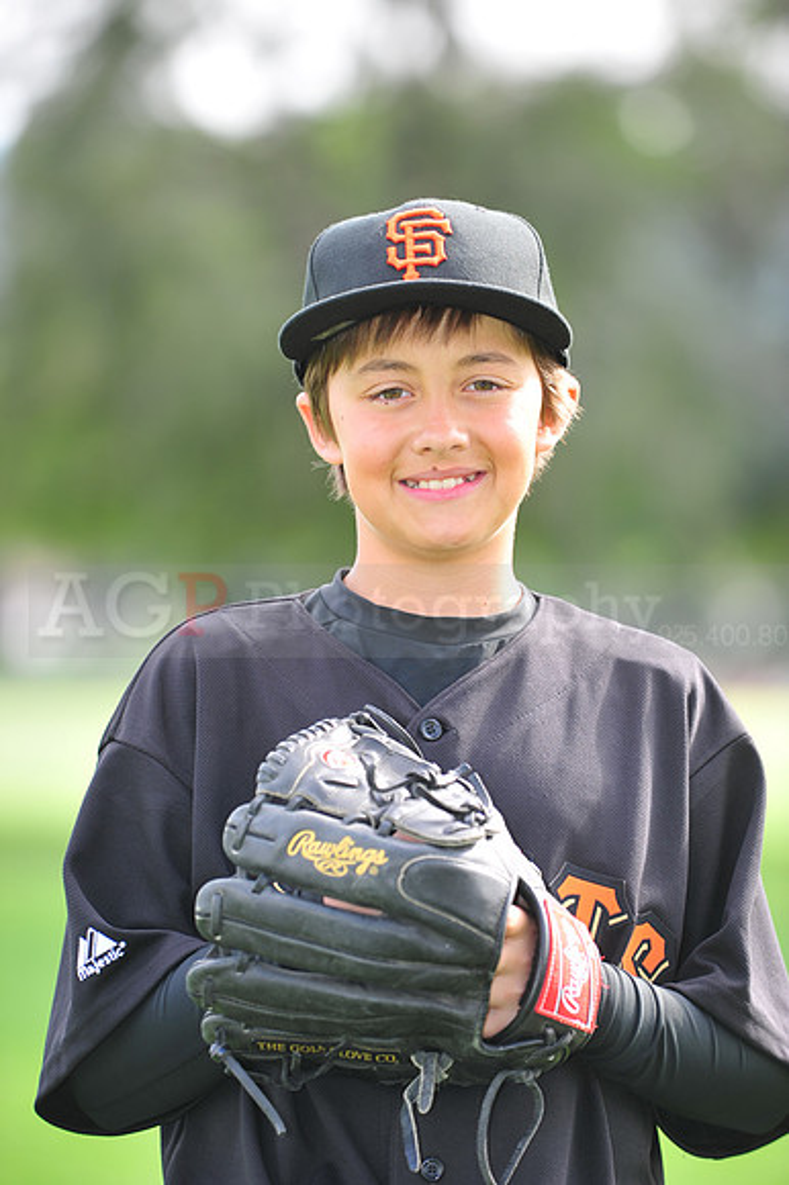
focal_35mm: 200
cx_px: 394
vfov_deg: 10.3
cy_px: 592
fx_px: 6582
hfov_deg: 6.9
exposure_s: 1/160
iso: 200
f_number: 4.5
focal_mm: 200
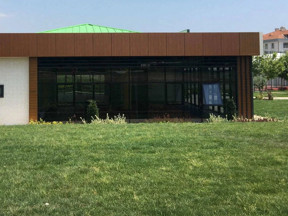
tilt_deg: +4.7
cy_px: 53
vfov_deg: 31.6
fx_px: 374
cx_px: 98
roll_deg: -0.3
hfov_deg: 41.6
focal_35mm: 45
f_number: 2.2
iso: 25
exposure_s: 1/1399
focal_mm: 4.15
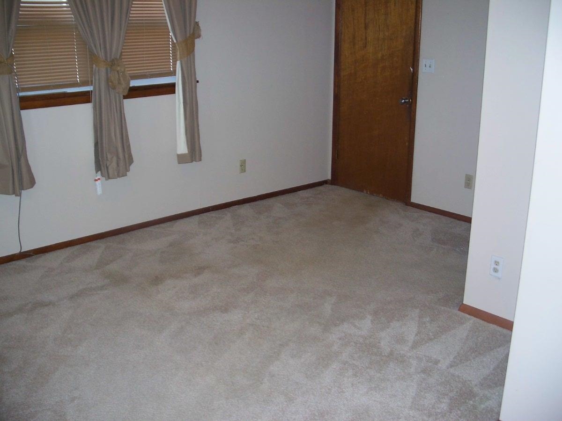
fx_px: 601
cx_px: 281
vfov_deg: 38.7
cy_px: 210
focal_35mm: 37
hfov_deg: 50.1
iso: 200
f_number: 2.8
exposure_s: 1/60
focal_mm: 7.8
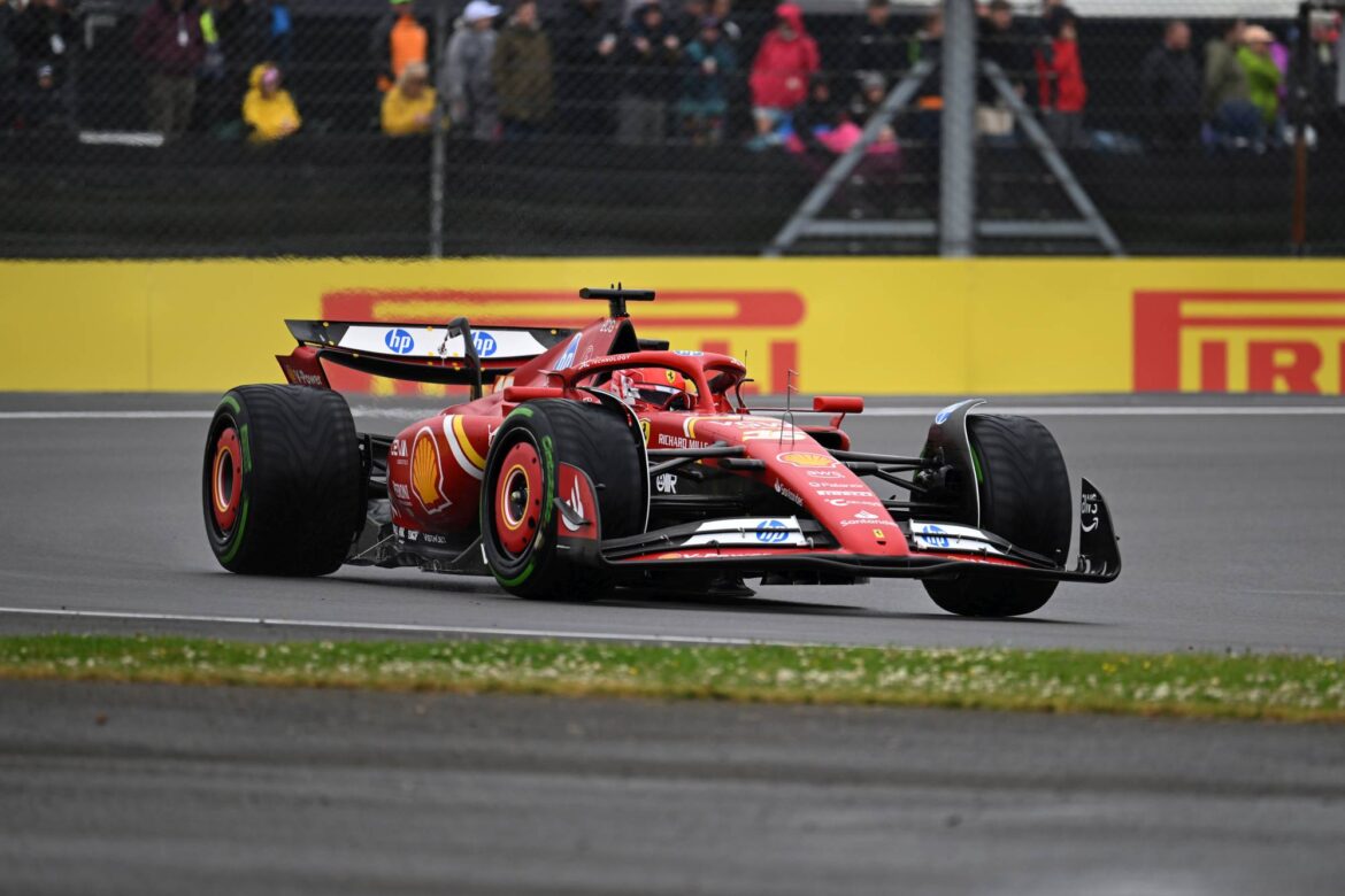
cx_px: 672
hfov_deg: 5.2
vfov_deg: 3.4
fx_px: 14943
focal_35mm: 400
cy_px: 448
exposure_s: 1/800
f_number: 4.5
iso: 200
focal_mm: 400
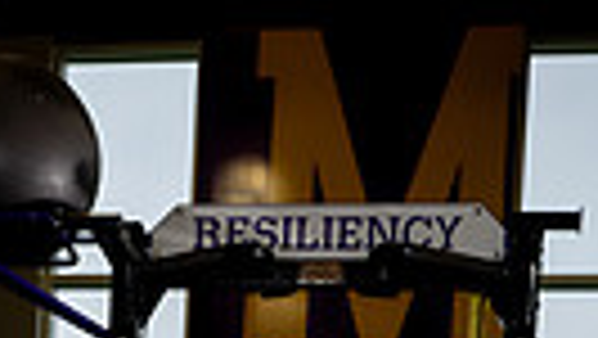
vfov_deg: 10.1
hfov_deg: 21.5
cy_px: 901
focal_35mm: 99
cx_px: 216
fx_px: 1571
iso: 640
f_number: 5.6
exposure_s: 1/250
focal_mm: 28
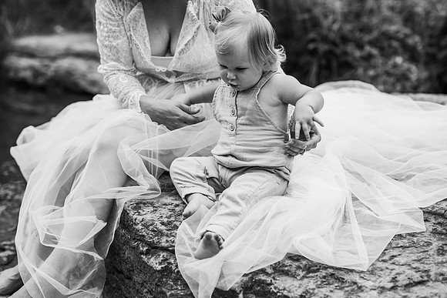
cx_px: 224
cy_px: 149
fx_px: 1056
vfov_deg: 16.1
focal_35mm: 85
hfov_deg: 23.9
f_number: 2.8
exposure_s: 1/1600
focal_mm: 85
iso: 500
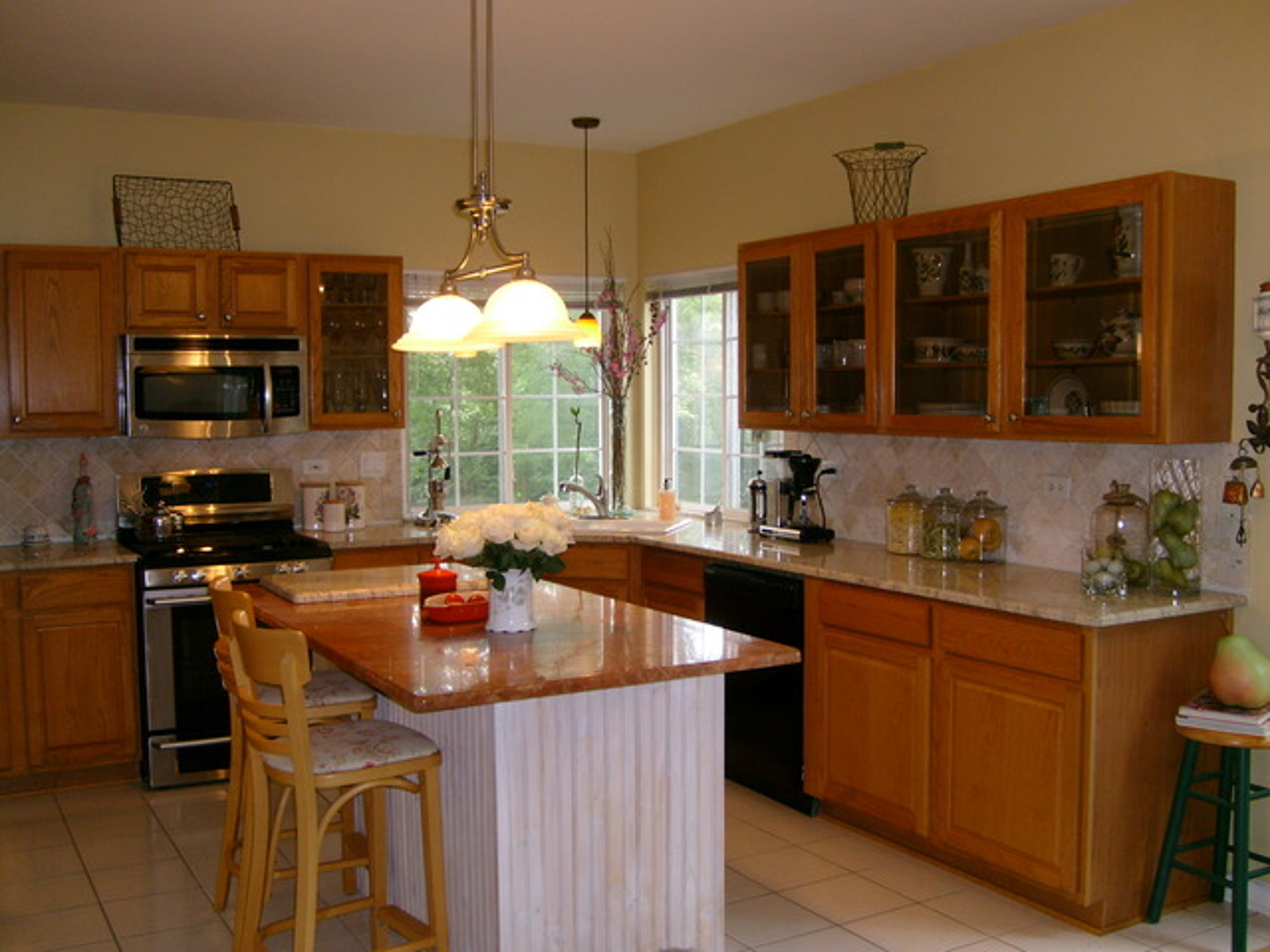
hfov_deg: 52.6
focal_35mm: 35
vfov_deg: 40.7
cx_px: 635
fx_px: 1284
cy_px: 476
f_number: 2.8
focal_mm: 5.8
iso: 100
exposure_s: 1/45
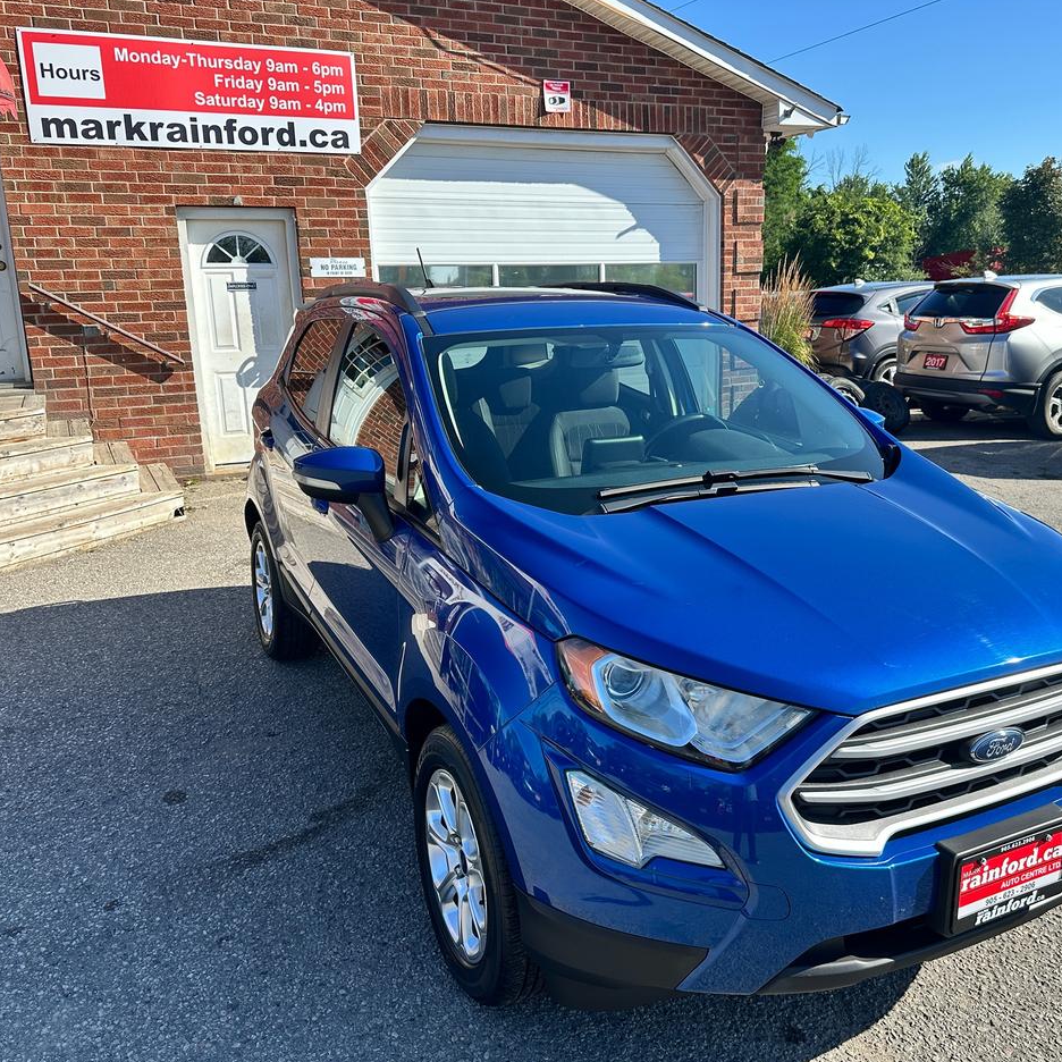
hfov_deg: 55.5
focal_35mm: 29
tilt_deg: -13.0
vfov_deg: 55.6
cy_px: 533
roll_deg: +1.6
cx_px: 596
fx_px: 1007
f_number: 1.78
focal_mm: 6.86
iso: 80
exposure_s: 1/2155
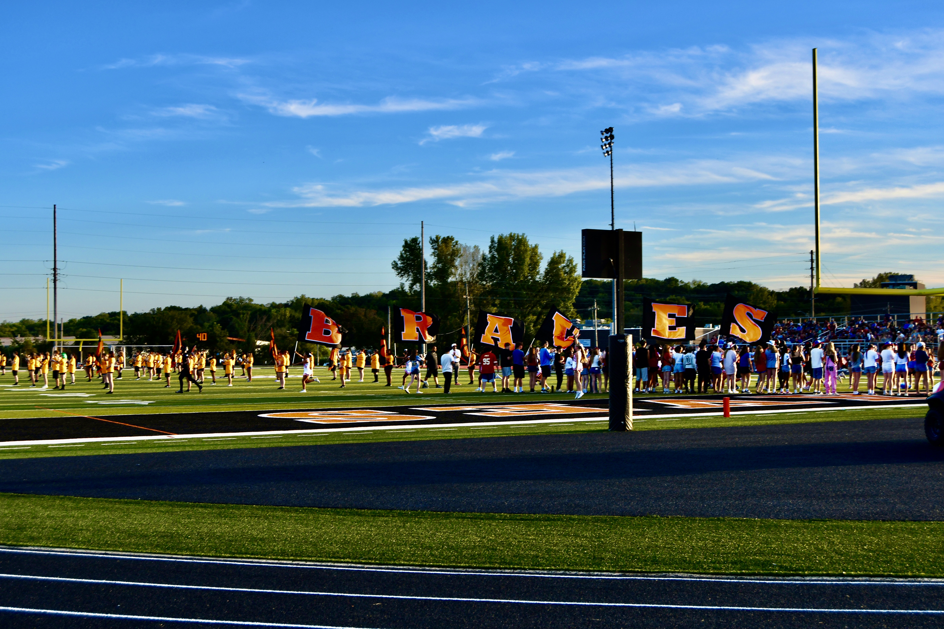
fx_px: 1259
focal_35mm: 48
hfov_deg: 41.1
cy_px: 314
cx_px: 472
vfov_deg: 28.1
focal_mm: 32
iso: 200
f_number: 7.1
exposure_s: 1/250
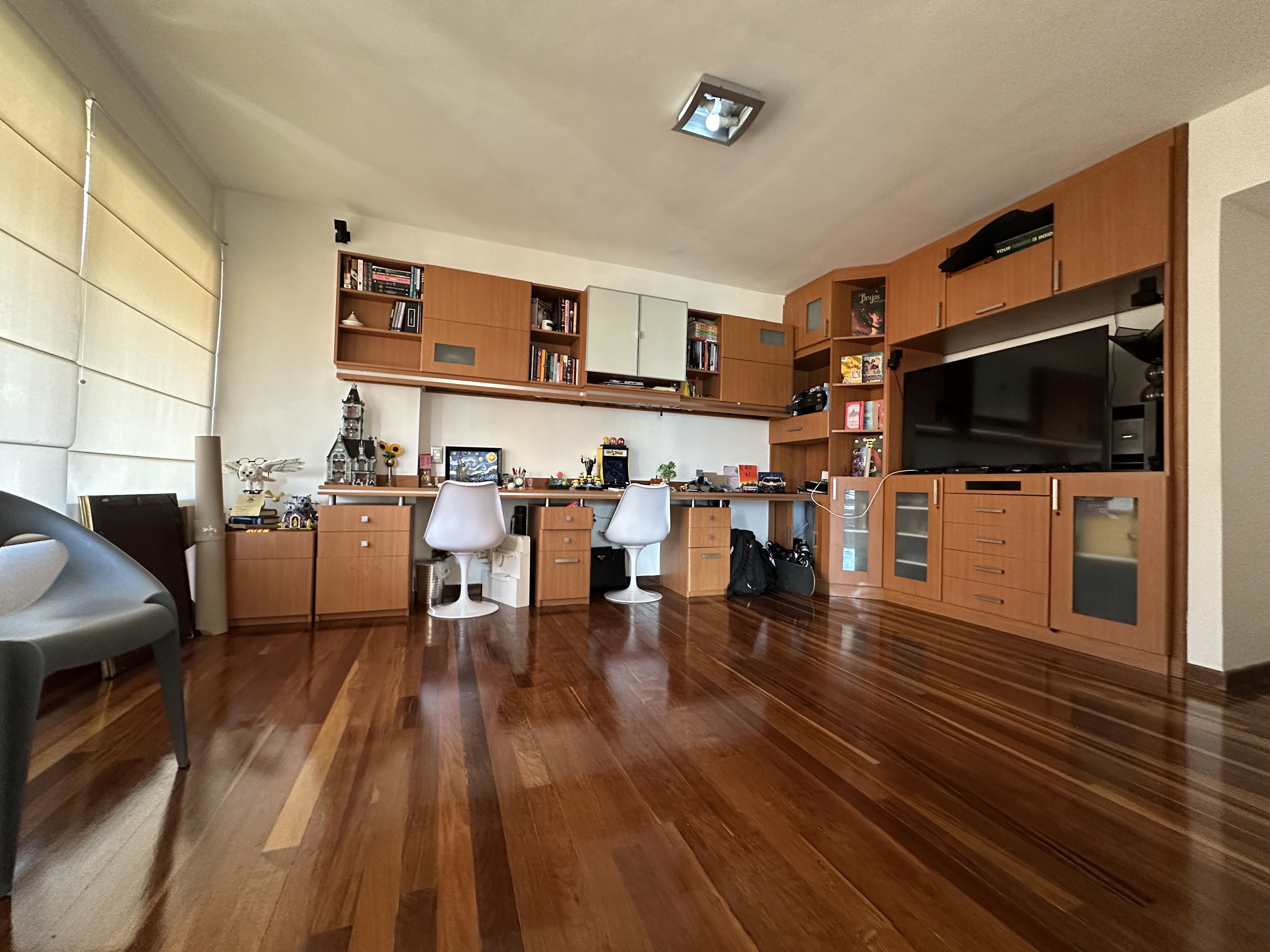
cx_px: 635
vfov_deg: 85.7
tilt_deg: +1.5
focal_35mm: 14
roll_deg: -1.5
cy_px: 476
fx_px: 514
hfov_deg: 102.1
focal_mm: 2.22
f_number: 2.2
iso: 500
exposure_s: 1/60
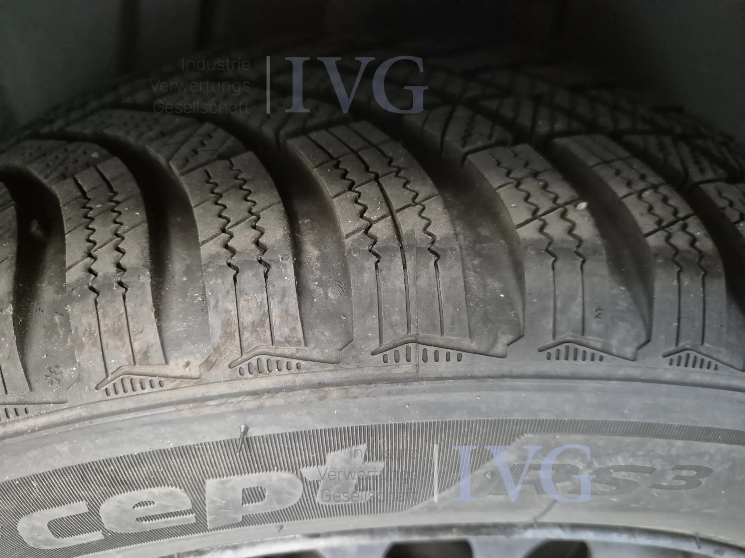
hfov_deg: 73.9
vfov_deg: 58.9
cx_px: 372
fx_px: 495
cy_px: 279
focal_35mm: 23
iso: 2000
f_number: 1.8
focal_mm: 5.4
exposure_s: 1/100
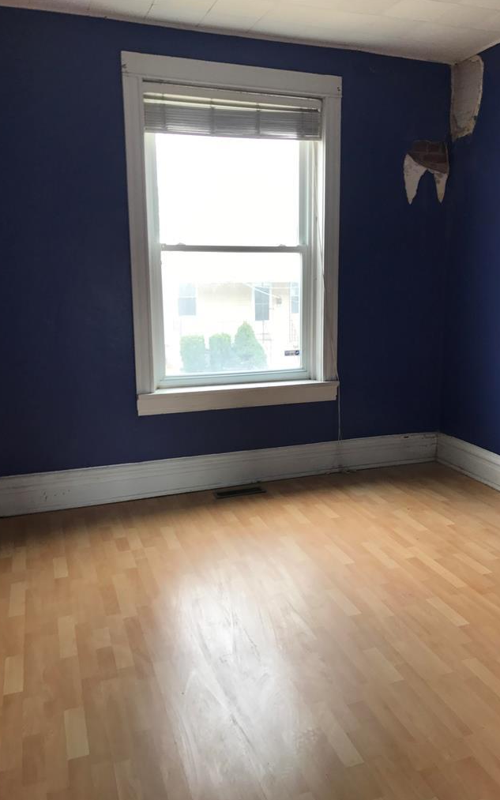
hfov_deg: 41.7
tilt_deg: -12.0
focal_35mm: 30
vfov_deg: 62.9
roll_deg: +0.0
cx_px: 293
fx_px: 654
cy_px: 401
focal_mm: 3.99
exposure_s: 1/60
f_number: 1.8
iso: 25
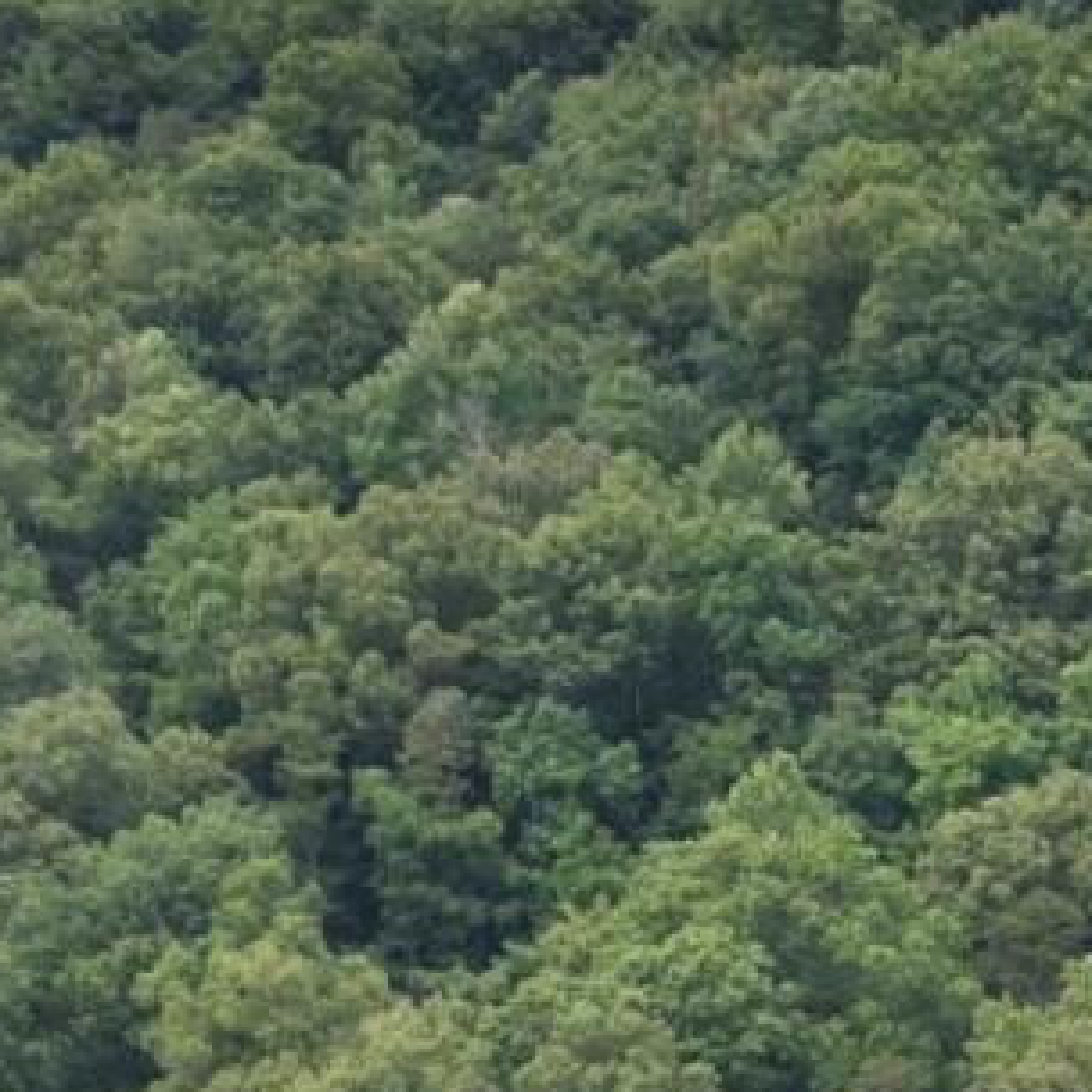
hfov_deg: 7.7
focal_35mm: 209
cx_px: 2726
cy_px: 3111
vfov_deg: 7.5
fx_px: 7459
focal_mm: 12.29
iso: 100
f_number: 2.8
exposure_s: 1/40
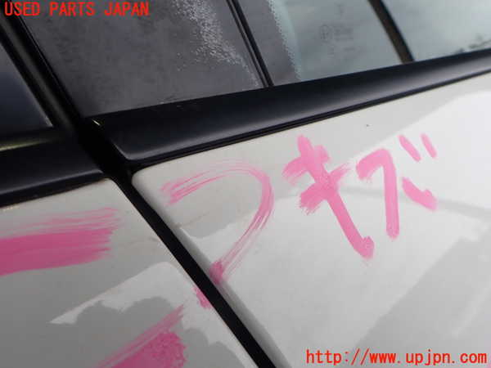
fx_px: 355
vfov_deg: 54.9
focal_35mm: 25
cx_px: 246
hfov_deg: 69.4
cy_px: 184
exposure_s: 1/200
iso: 100
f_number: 2.8
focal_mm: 4.5
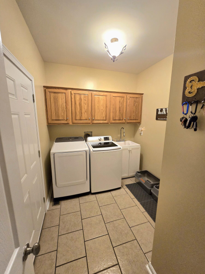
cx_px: 102
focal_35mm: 13
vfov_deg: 106.2
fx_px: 103
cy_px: 137
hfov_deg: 89.9
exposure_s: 1/60.2
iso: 320
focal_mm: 2.2
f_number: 2.2
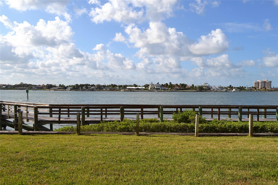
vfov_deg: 47.9
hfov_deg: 67.4
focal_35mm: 27
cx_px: 139
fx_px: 208
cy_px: 92
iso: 100
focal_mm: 18
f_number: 8
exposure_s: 1/250
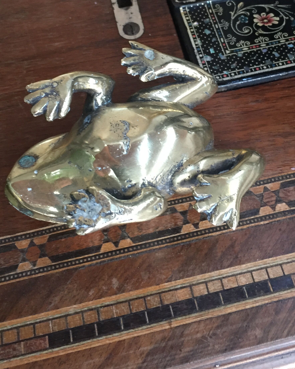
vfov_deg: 42.9
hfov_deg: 35.7
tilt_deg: -60.1
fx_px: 458
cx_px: 149
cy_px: 110
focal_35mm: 42
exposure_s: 1/20
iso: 250
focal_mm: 4.15
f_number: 2.2
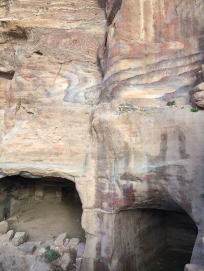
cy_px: 136
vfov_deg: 60.0
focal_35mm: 30
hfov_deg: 46.8
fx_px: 236
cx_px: 102
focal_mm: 4.12
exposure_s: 1/483
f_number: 2.2
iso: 32
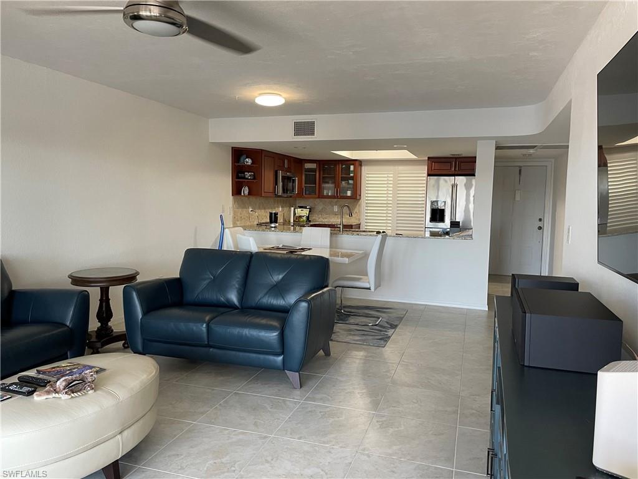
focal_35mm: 26
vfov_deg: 53.1
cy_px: 240
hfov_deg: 67.3
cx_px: 319
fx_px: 479
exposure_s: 1/75
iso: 125
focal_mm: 4.2
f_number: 1.6
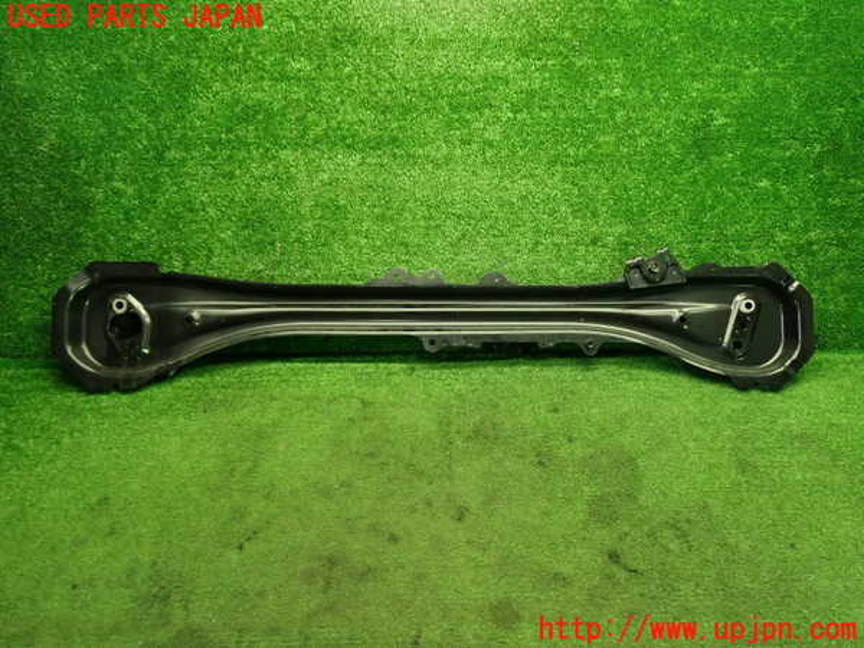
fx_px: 749
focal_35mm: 30
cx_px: 432
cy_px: 324
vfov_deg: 46.8
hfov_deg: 60.0
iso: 250
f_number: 2.3
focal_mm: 5.4
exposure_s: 1/30
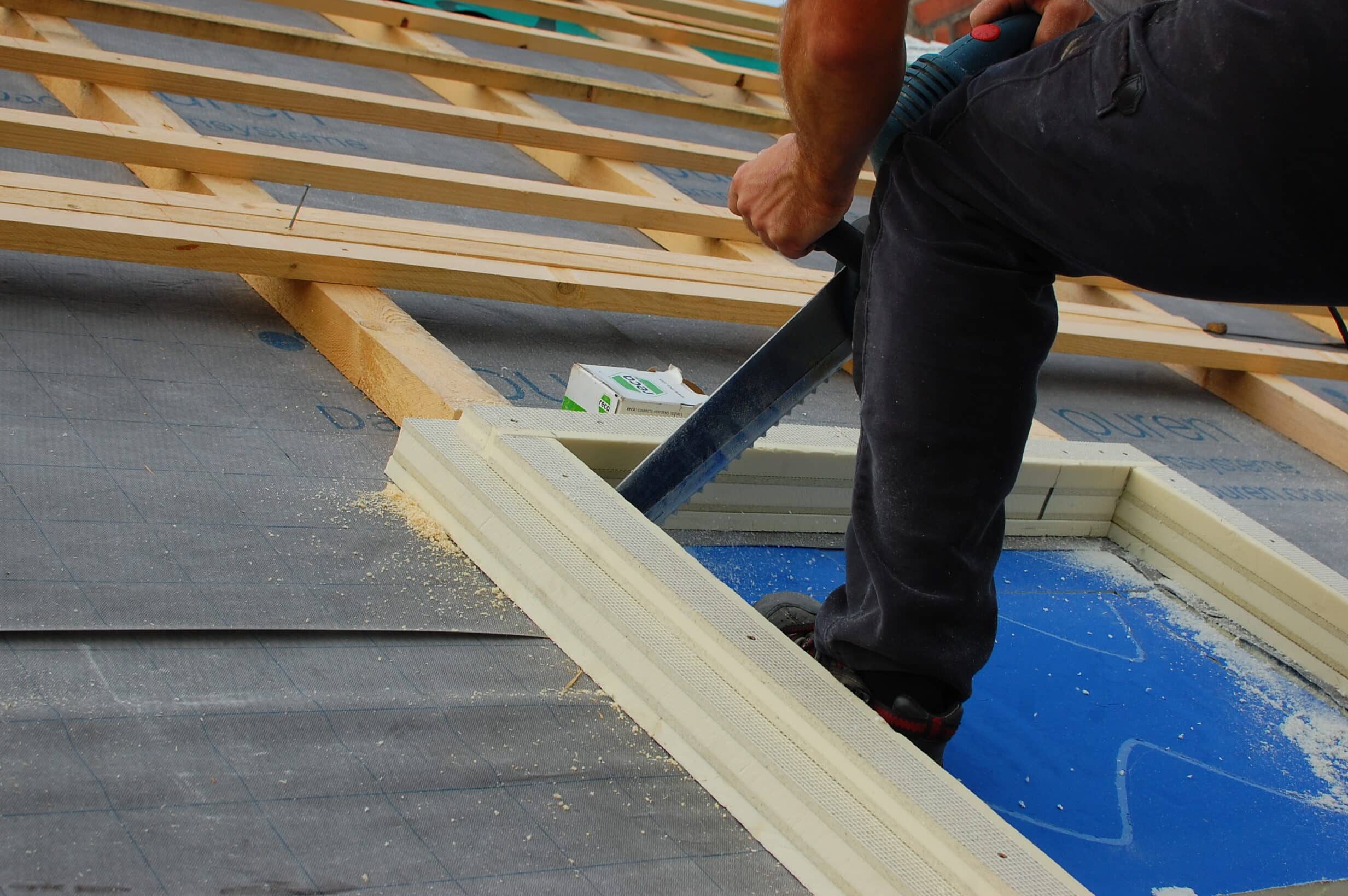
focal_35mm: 55
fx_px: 2040
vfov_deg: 24.8
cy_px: 438
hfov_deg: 36.6
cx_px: 674
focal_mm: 35
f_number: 7.1
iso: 200
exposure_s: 1/250
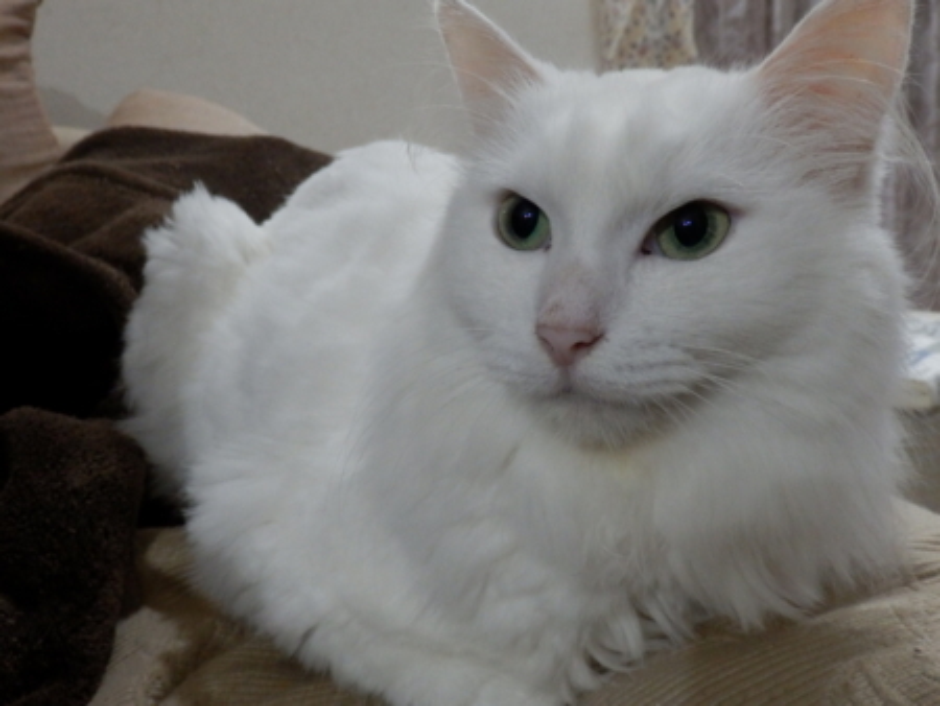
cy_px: 353
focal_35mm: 30
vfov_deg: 46.8
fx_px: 815
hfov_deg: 59.9
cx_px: 470
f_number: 3.3
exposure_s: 1/20
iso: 800
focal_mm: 5.5
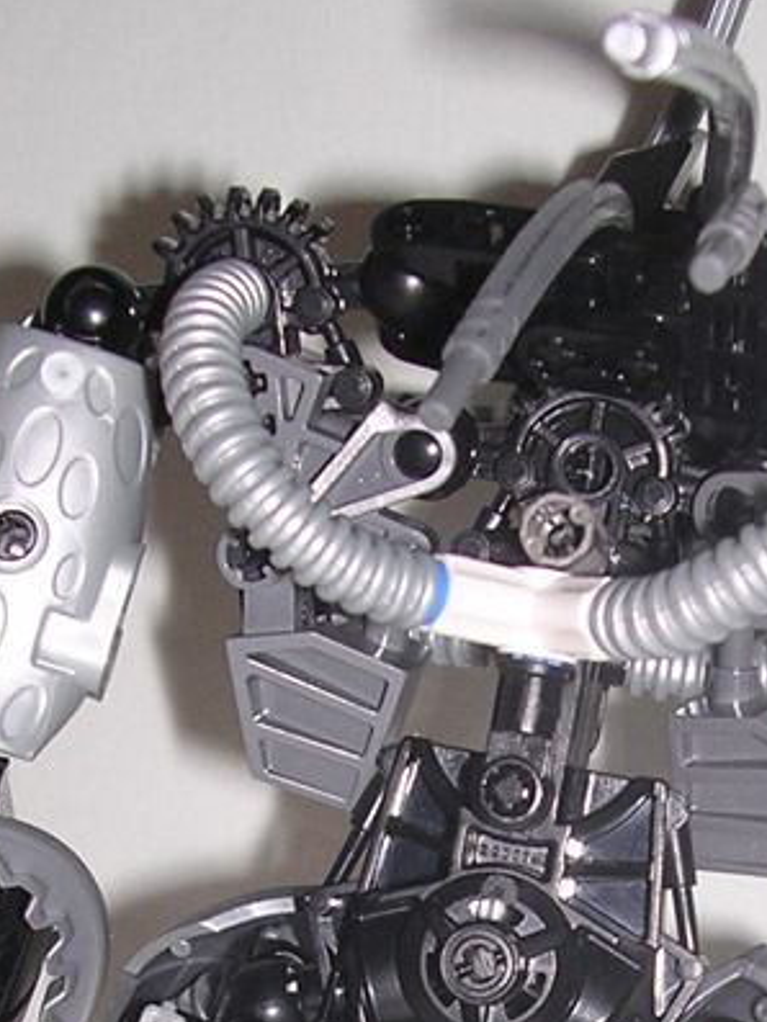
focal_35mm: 98
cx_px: 507
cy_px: 1058
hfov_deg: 15.1
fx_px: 2894
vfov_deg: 19.4
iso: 100
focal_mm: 5.8
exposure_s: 1/60.1
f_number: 2.8
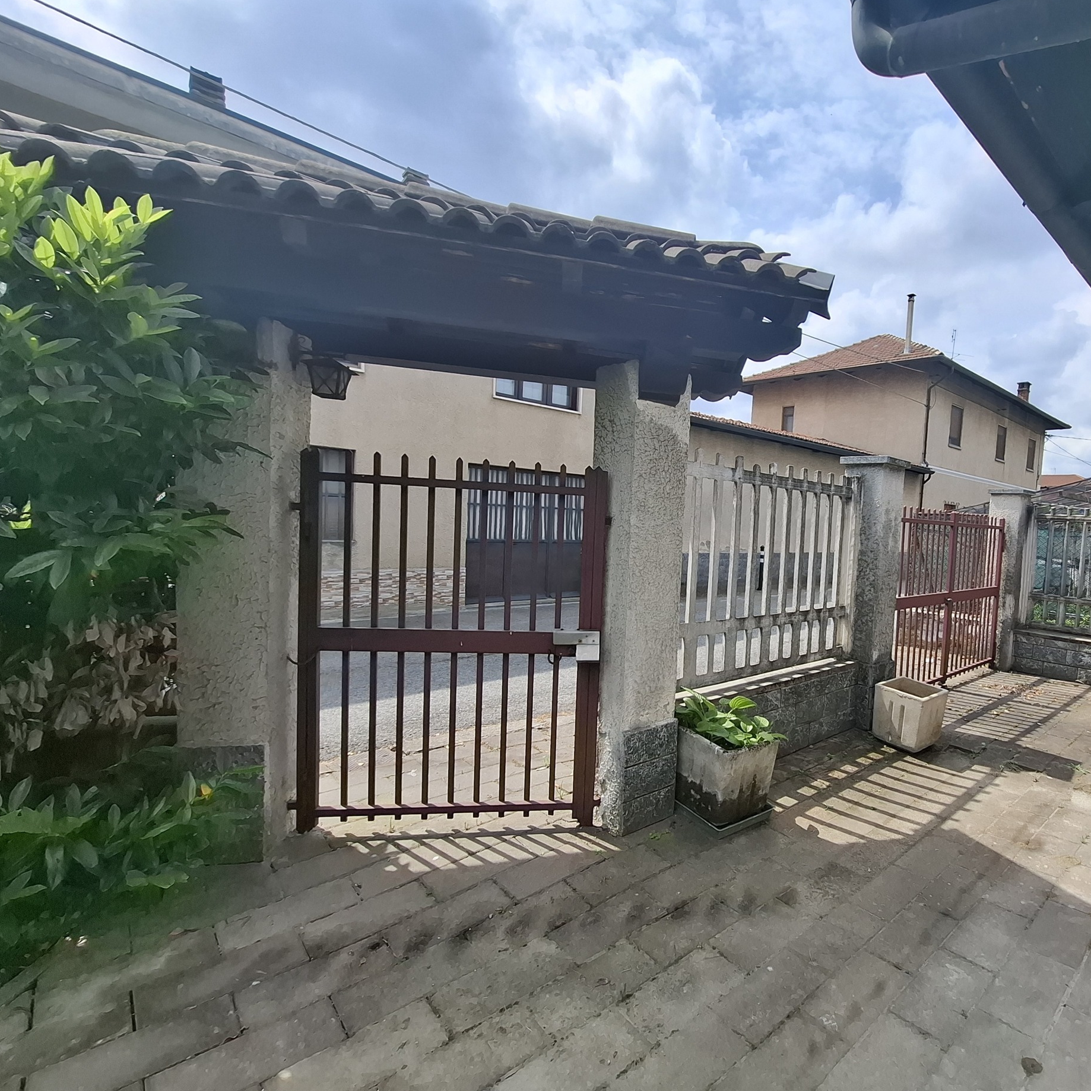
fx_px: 571
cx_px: 728
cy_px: 567
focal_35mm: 16
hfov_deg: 84.4
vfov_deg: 87.4
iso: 40
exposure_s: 1/1295
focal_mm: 1.74
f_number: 2.2
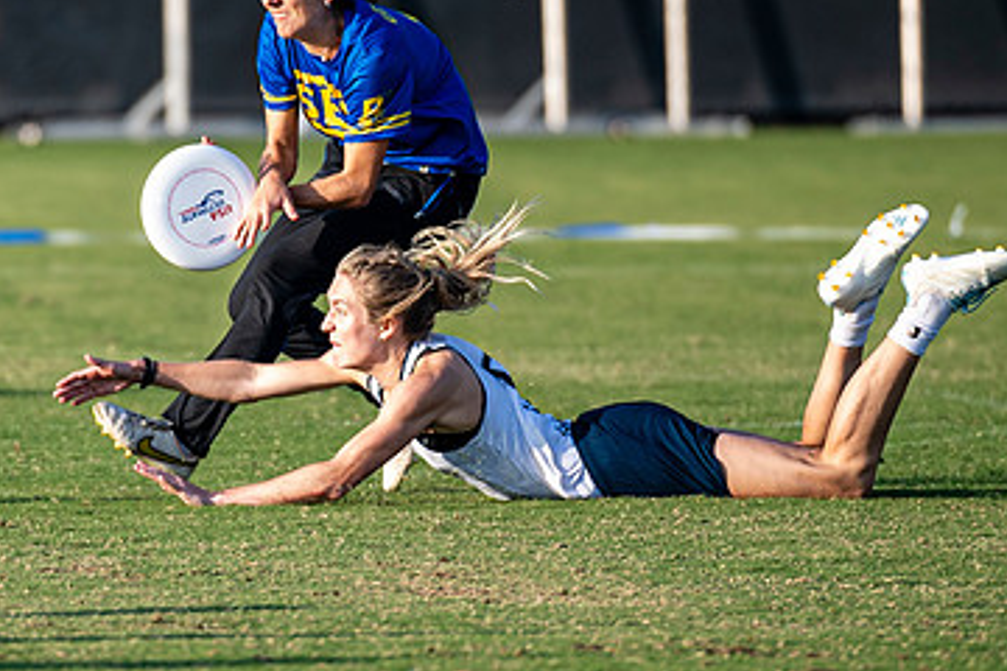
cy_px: 282
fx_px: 26348
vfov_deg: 1.5
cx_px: 192
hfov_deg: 2.2
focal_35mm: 942
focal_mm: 300
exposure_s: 1/1600
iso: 250
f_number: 3.2
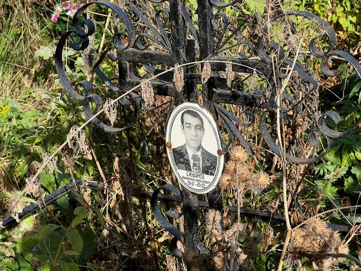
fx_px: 803
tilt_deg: -19.8
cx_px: 180
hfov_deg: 25.3
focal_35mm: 77
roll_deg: +3.7
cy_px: 136
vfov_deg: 19.1
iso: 32
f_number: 2.8
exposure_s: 1/727
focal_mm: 9
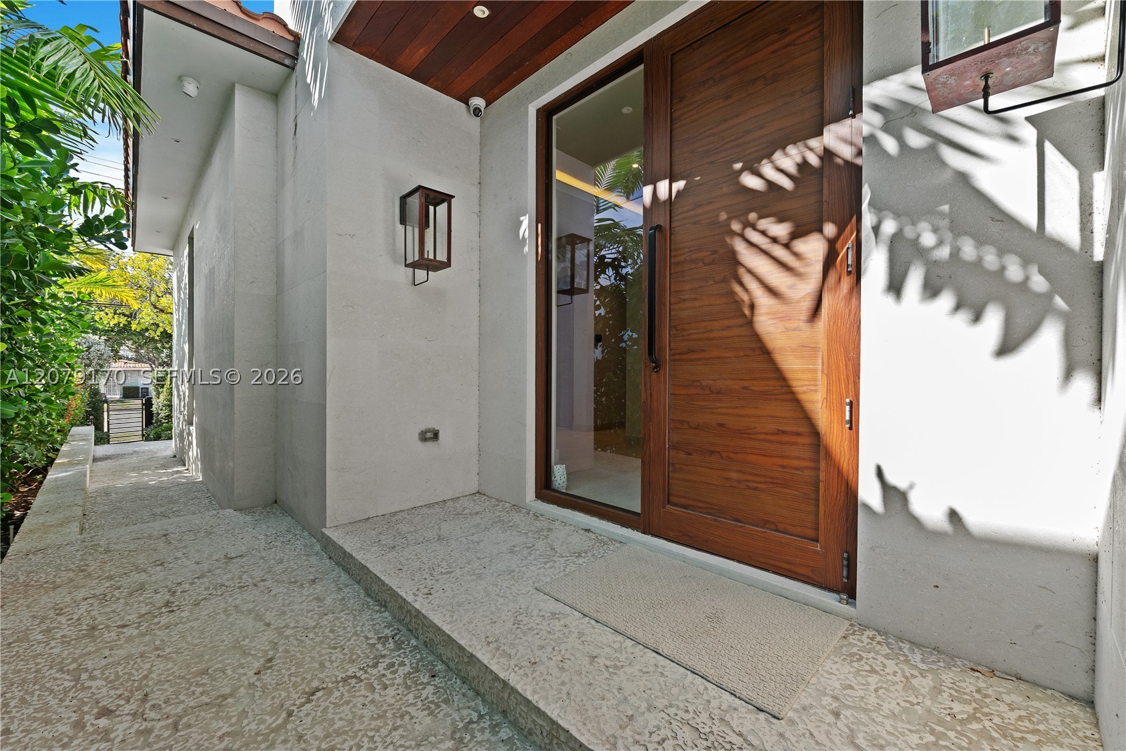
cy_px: 376
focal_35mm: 14
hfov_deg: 104.2
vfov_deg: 81.2
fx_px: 438
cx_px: 563
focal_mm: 14
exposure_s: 1/125
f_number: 5.6
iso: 100
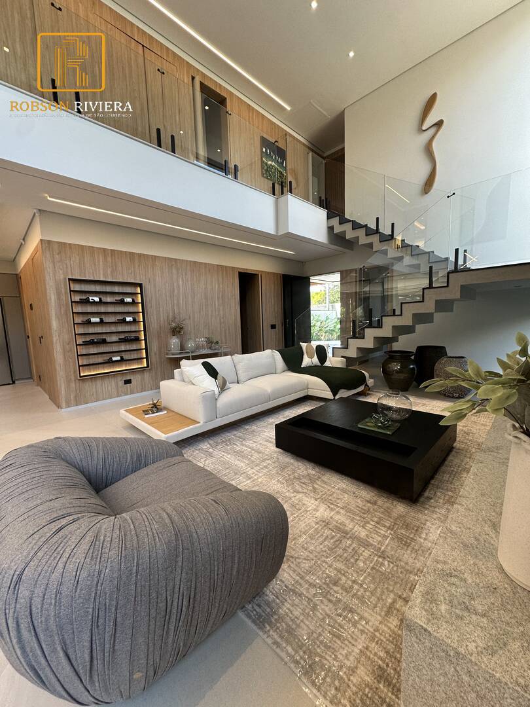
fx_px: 286
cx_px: 265
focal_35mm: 14
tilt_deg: -6.8
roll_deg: +1.5
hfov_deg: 85.7
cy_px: 354
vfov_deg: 102.1
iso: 125
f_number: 2.2
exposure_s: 1/120
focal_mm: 2.22
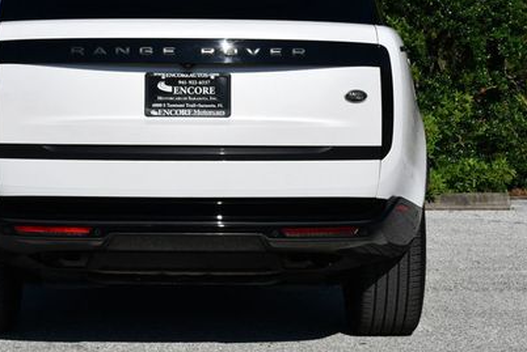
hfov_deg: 16.9
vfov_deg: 11.3
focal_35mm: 121
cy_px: 130
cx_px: 193
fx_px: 1773
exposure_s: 1/400
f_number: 10
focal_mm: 38
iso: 100
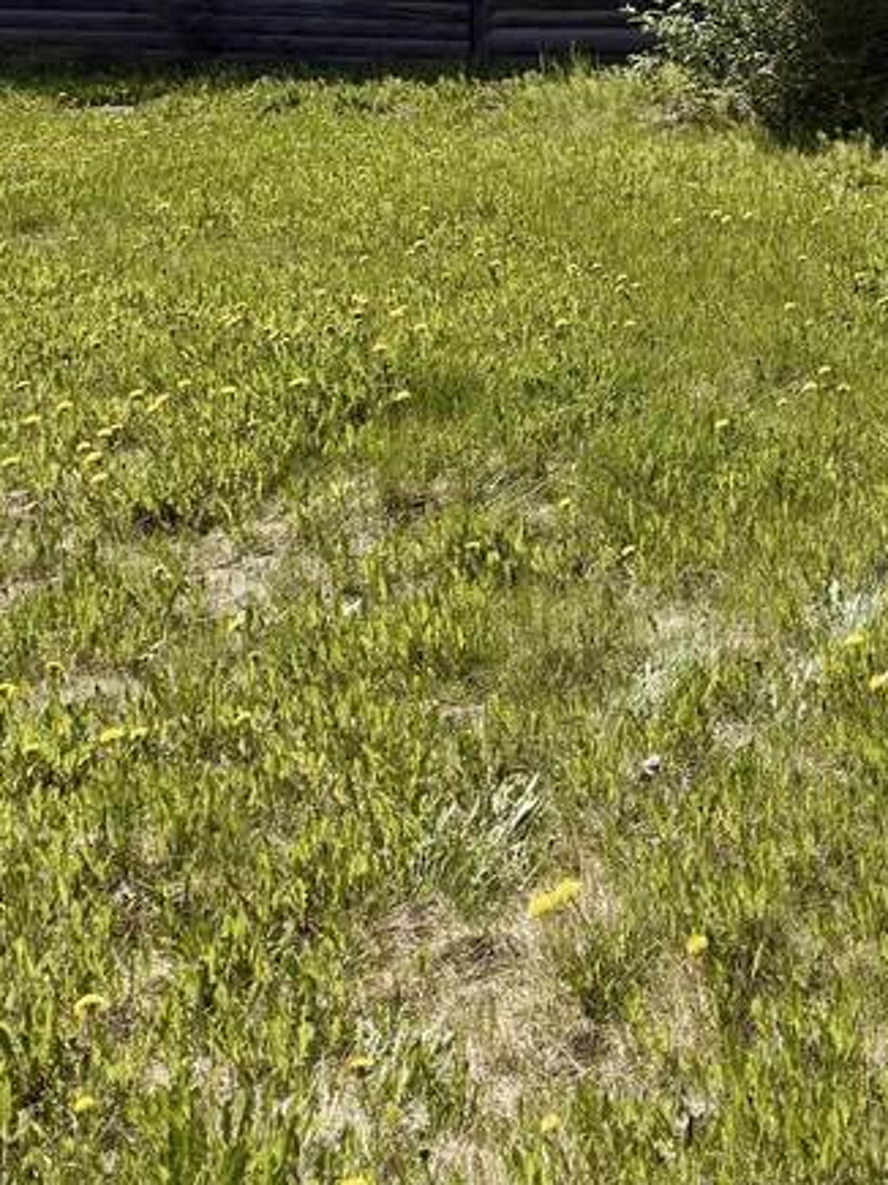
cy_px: -25
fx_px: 1814
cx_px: 714
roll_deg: -0.1
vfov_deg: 32.9
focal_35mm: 53
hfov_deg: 27.0
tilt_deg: -2.4
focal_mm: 6.76
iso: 100
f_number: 1.78
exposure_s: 1/4975
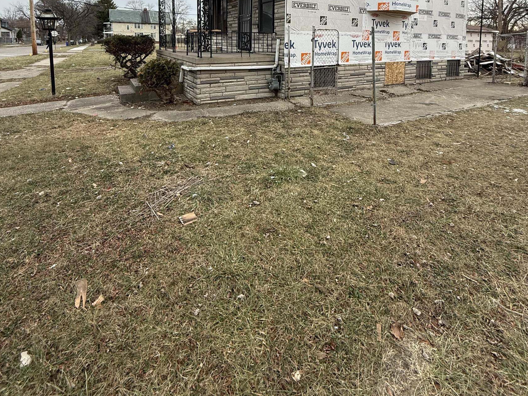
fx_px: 290
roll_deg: -3.2
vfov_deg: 61.0
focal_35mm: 19
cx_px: 266
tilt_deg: -4.2
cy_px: 61
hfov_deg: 84.7
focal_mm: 2.22
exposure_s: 1/613
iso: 64
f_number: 2.2
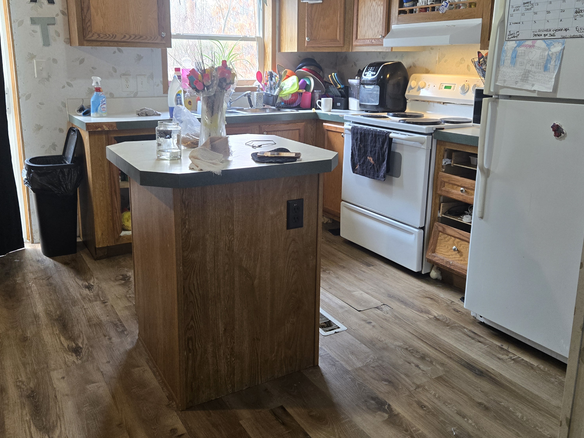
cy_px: 183
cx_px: 285
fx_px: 523
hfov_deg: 58.3
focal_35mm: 31
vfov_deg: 45.3
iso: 200
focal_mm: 5.4
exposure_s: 1/120
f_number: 1.8
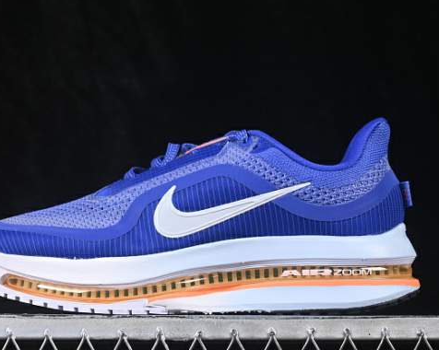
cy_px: 176
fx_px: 1402
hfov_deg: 17.8
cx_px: 198
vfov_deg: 14.2
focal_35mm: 108
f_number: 7.1
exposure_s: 1/80
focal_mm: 50
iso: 160
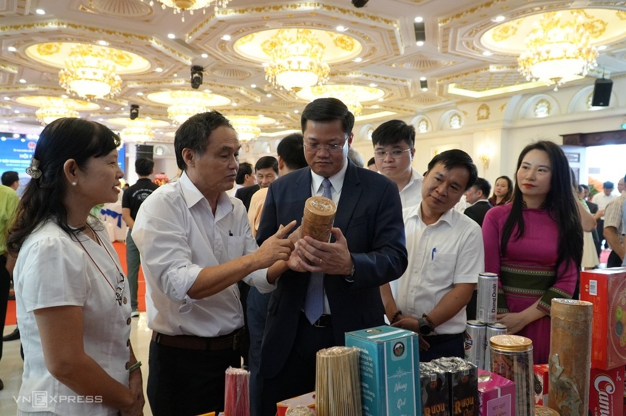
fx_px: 469
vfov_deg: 47.8
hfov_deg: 67.4
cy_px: 208
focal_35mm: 27
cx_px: 313
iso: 2500
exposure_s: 1/160
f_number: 4
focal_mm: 18
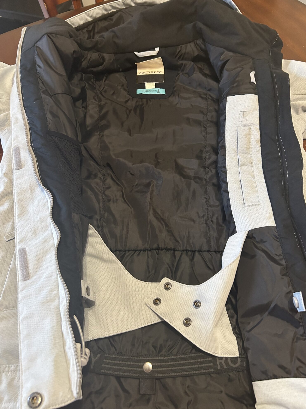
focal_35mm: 27
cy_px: 198
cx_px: 158
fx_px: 318
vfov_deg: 65.3
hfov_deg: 51.3
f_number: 1.5
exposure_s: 1/40
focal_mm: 5.7
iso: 400
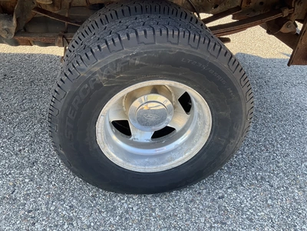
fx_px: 257
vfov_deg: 48.2
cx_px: 154
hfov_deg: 61.7
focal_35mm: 29
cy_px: 116
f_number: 1.8
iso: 32
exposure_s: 1/172
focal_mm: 3
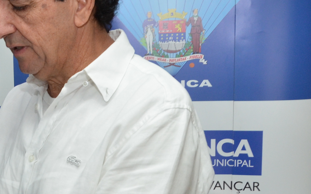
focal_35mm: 78
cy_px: 155
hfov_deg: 24.4
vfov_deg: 16.6
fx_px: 661
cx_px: -46
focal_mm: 18
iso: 800
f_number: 7.1
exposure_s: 1/60
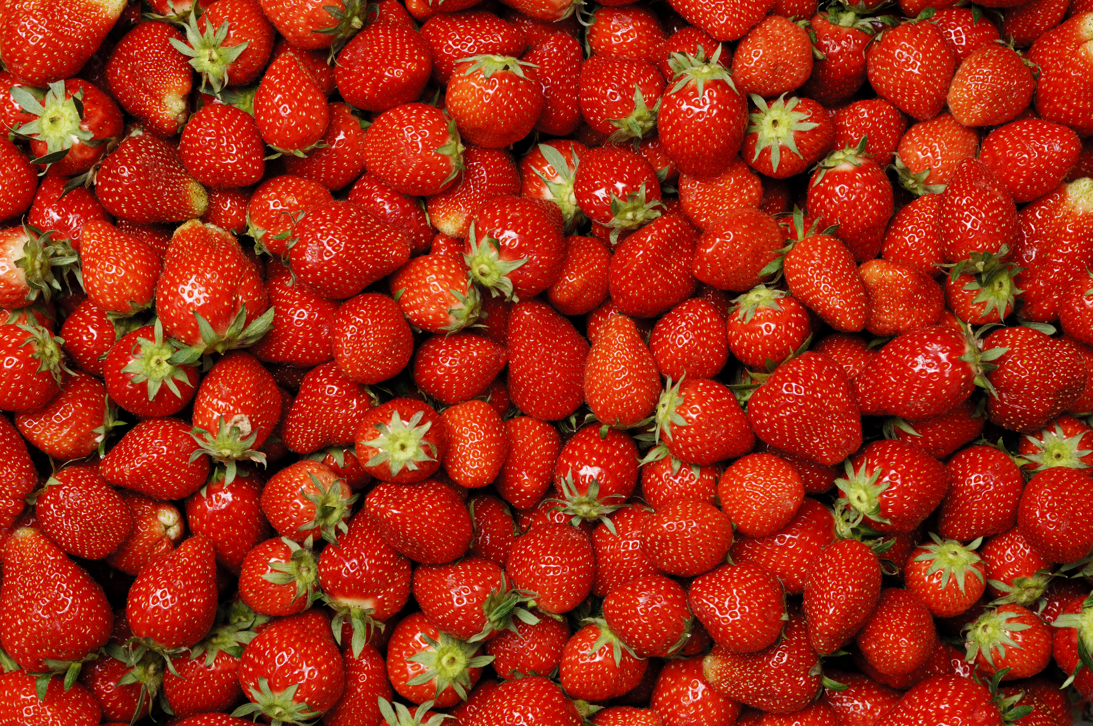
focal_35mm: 75
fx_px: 2274
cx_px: 546
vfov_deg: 18.1
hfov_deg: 27.0
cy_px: 363
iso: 100
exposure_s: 1/60
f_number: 6.3
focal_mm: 50
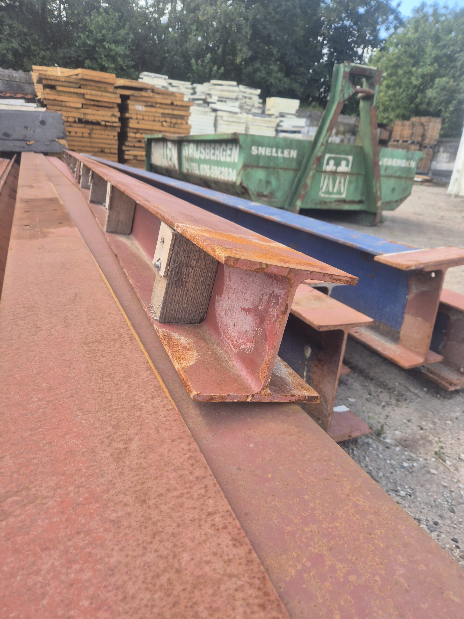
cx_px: 232
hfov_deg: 58.9
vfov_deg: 73.9
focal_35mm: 23
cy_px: 310
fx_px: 411
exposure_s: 1/313
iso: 25
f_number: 1.8
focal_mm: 5.4
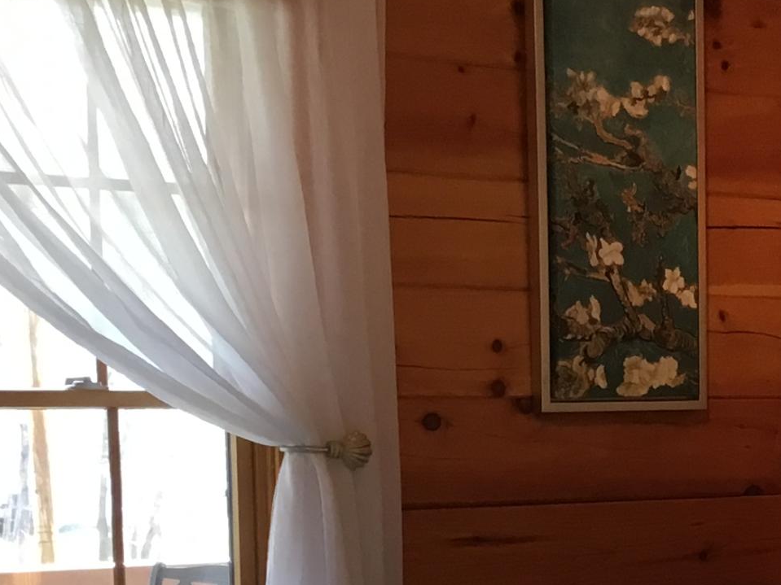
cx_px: 959
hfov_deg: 19.0
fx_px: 2188
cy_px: 605
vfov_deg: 14.9
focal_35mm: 97
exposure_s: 1/30
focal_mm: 3.3
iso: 50
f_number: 2.4
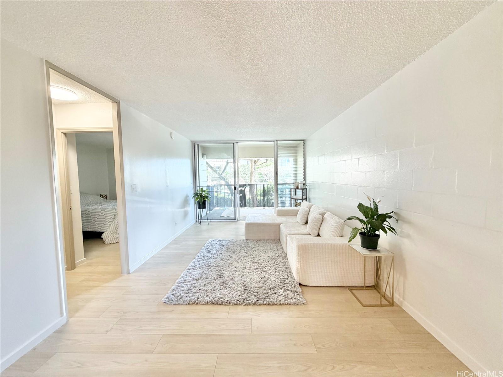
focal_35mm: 14
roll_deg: +0.6
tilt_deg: -3.3
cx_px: 252
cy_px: 188
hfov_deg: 102.1
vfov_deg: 85.7
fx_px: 203
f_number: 2.2
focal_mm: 2.22
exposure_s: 1/120
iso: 200
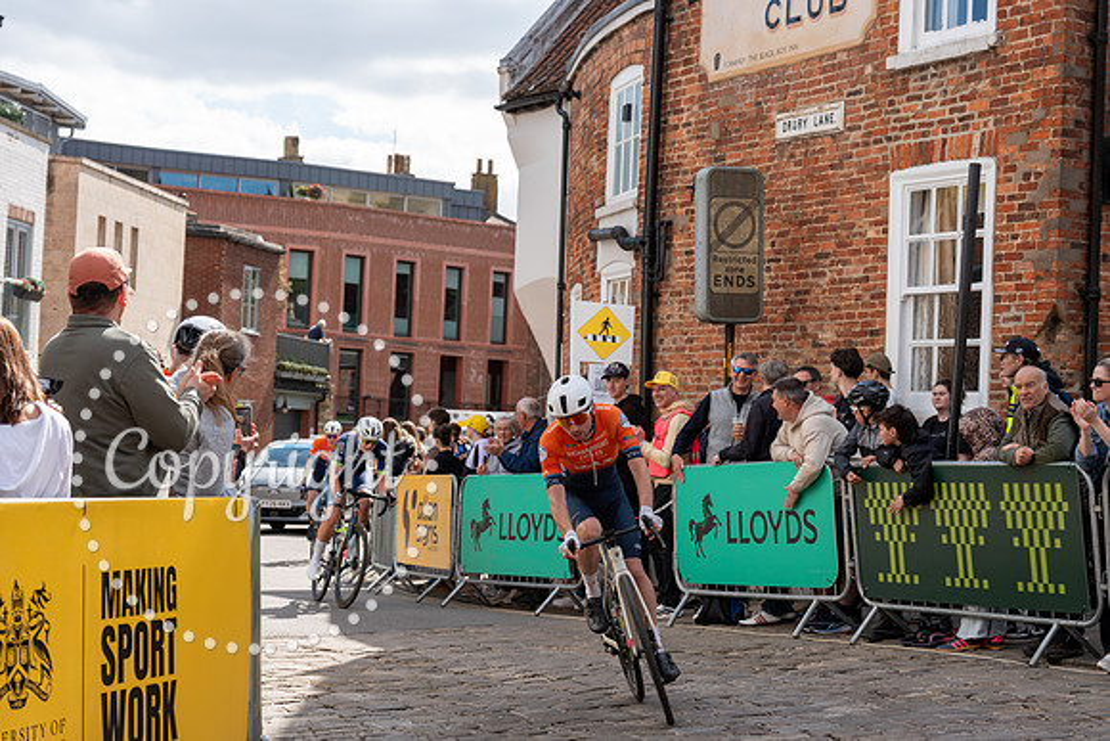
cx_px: 555
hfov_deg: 28.8
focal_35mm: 70
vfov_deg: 19.5
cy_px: 370
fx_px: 2159
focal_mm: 70
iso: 250
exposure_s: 1/1000
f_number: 5
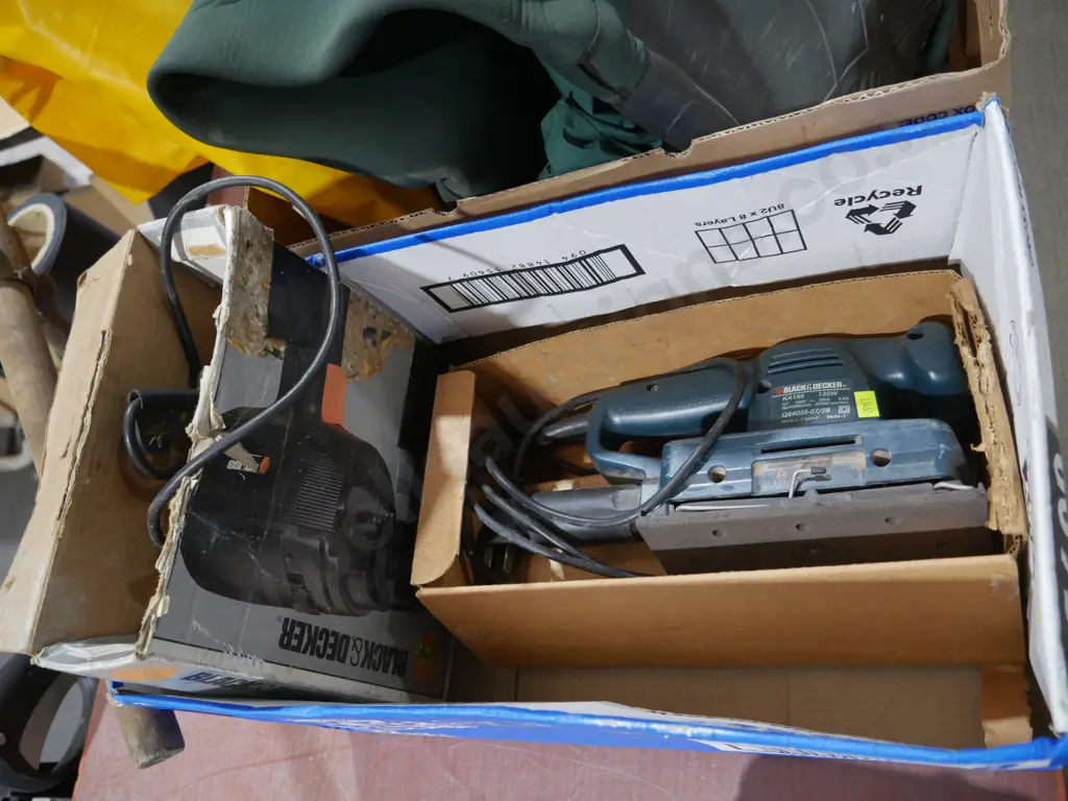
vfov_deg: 49.7
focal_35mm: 28
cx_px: 534
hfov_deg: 63.4
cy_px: 400
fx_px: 864
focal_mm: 14
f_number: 3.5
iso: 800
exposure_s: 1/60
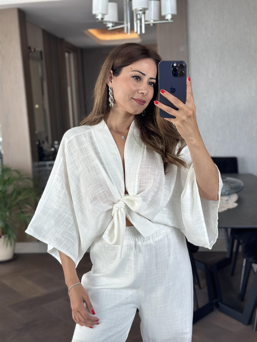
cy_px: 171
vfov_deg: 39.7
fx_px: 475
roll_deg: +3.2
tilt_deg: -13.6
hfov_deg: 30.3
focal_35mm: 48
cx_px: 128
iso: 100
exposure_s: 1/150
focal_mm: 6.86
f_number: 1.78
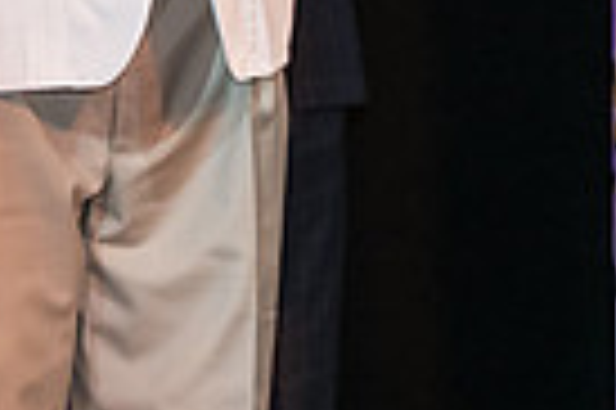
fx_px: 7093
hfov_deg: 5.0
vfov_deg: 3.3
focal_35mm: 415
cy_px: -340
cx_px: -94
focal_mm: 98
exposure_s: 1/200
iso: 2000
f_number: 3.5
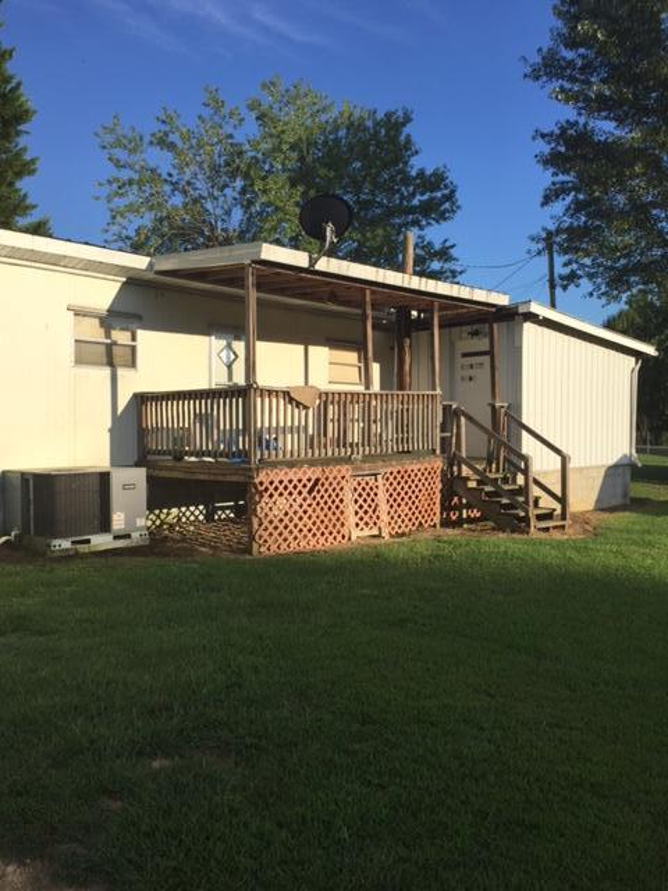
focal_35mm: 29
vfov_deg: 61.7
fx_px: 746
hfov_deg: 48.2
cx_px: 334
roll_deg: +1.4
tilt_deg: +0.1
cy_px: 446
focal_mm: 4.15
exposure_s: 1/1721
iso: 32
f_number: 2.2
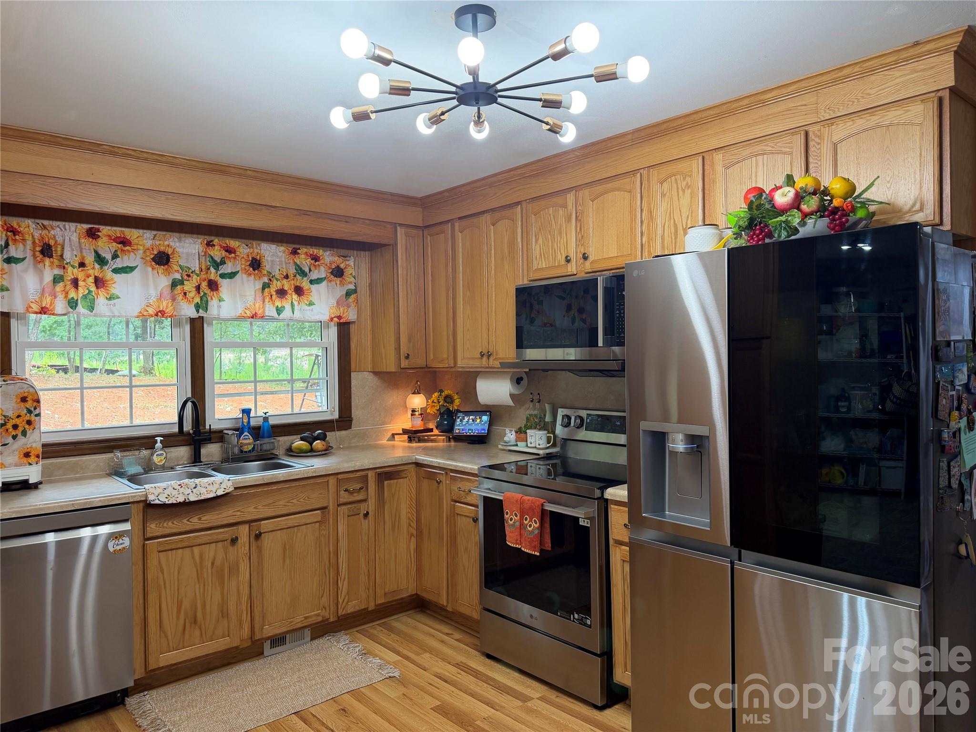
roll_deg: +1.7
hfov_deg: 71.6
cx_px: 488
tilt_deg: -0.5
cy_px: 366
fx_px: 677
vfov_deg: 56.8
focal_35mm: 24
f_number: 1.78
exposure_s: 1/120
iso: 160
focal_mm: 6.76
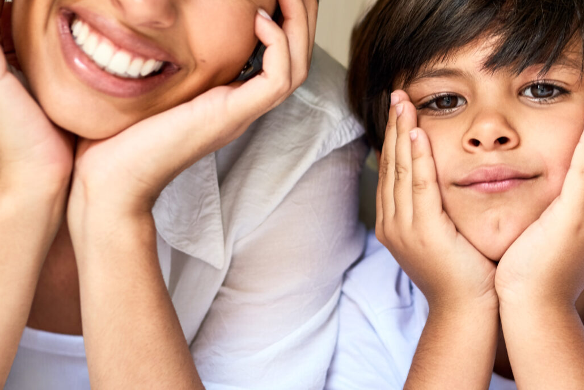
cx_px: 463
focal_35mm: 87
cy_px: 121
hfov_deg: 23.1
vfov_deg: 15.7
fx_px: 1411
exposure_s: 1/100
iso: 100
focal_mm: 35
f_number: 2.2
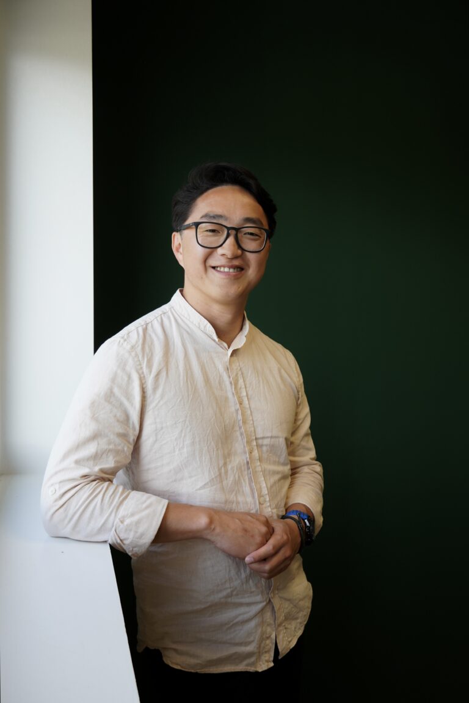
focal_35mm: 33
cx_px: 234
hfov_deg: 40.0
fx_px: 645
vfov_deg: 57.2
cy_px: 352
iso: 160
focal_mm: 22
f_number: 4.5
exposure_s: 1/100
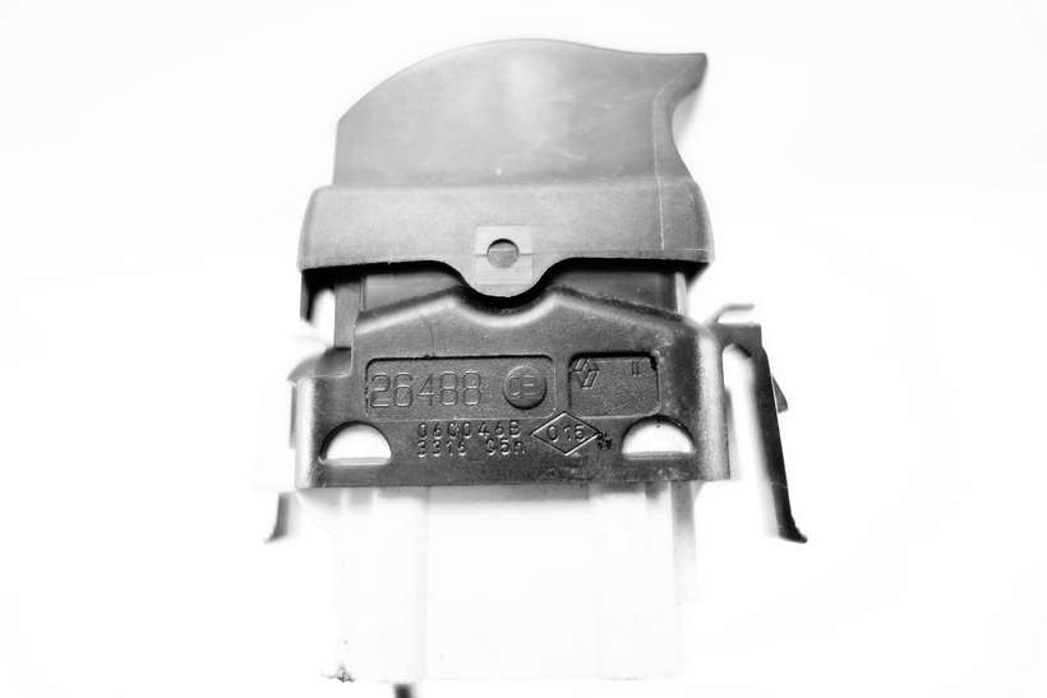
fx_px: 814
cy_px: 349
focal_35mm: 28
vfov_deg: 46.4
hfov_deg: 65.5
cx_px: 524
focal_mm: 10.4
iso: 125
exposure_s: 1/100
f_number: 1.8
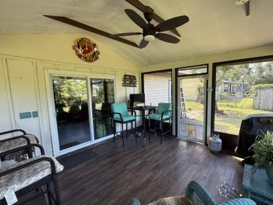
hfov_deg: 94.1
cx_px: 152
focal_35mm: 16
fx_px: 126
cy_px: 103
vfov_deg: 78.1
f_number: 2.2
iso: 100
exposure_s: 1/99
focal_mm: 2.22
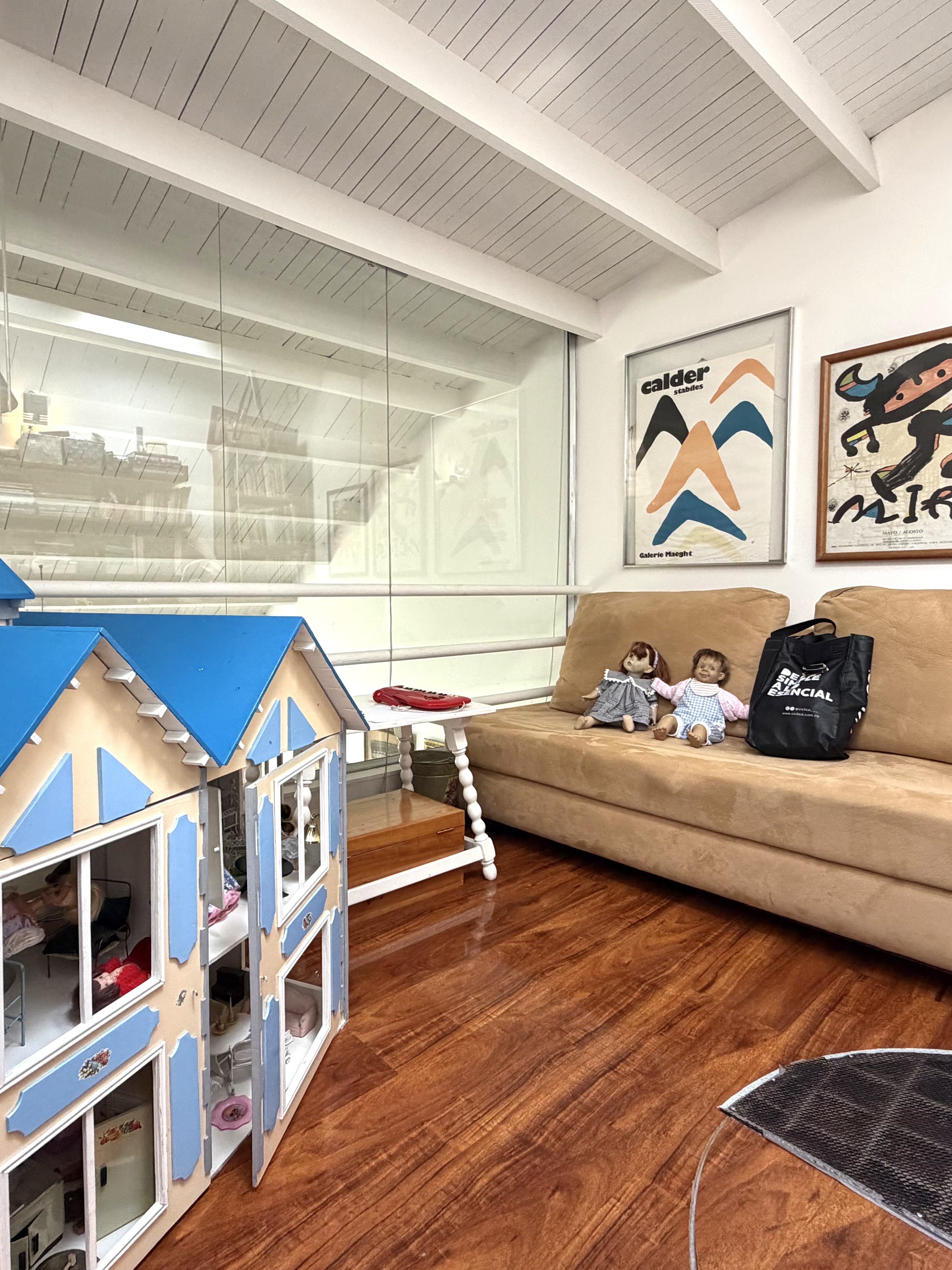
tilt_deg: -3.5
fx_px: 697
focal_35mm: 19
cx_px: 431
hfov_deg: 68.5
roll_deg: +0.3
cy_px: 632
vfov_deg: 84.7
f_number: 2.2
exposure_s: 1/121
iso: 320
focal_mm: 2.22
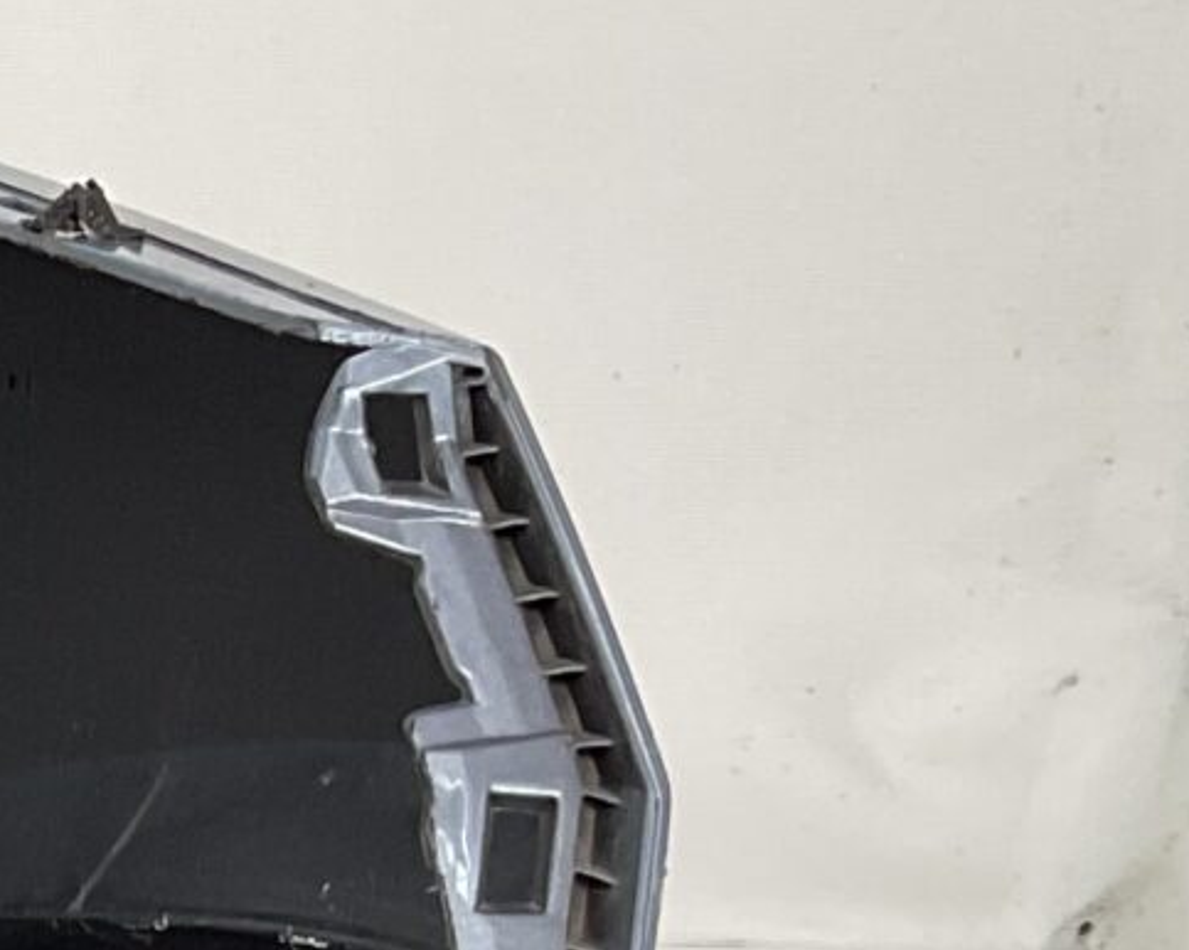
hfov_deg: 11.3
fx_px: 5276
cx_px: -1401
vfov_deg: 9.6
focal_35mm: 150
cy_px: 1900
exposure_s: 1/127
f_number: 1.8
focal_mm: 3
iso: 16
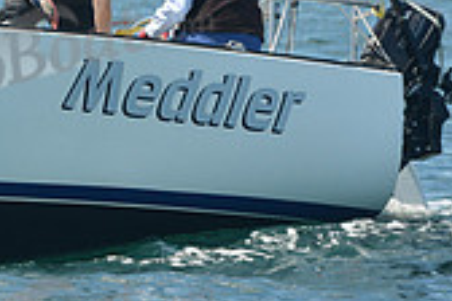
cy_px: -42
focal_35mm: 502
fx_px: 6302
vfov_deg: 2.7
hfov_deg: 4.1
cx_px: -301
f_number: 5.6
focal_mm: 145
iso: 320
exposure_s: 1/640
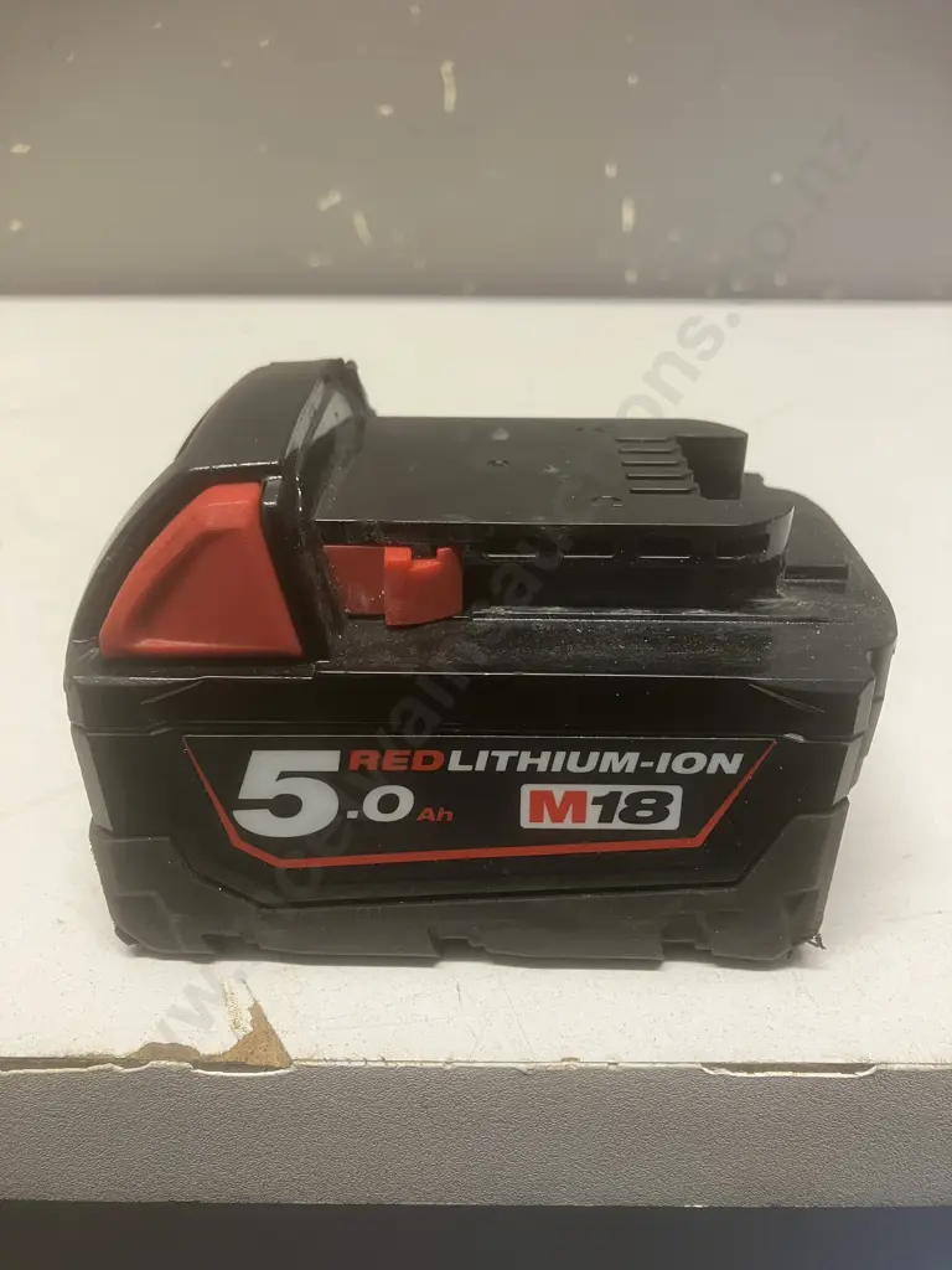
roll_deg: +0.4
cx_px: 476
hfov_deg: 49.7
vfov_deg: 63.4
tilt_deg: -27.3
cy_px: 635
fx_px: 1027
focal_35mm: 28
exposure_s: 1/50
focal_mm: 3.99
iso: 100
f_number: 1.8
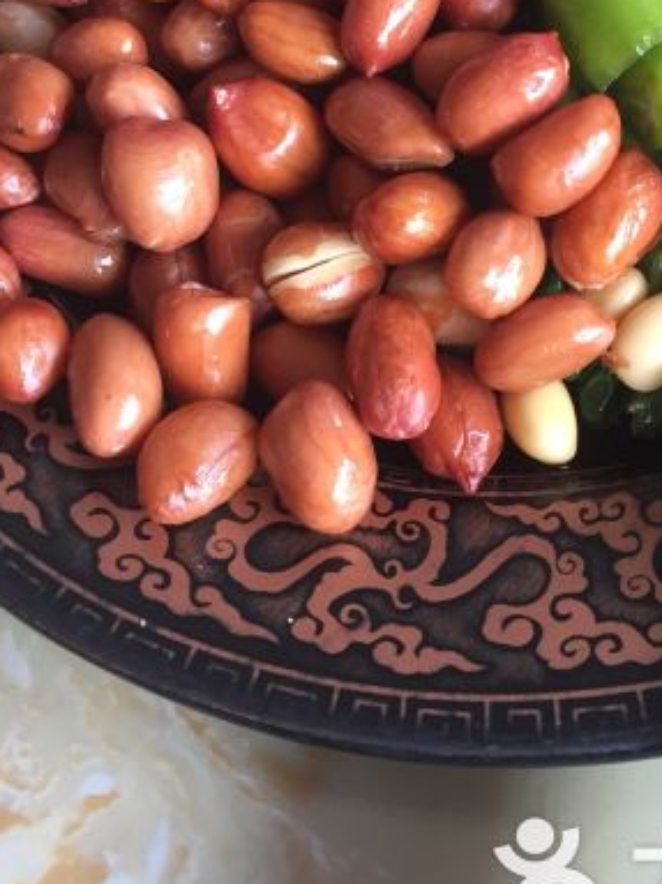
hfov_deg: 27.3
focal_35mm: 53
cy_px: 185
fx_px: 1352
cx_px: 467
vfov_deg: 35.1
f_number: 2.2
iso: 32
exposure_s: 1/30
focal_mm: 4.15
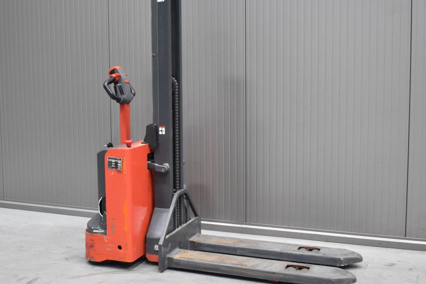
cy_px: 127
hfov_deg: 40.3
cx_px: 184
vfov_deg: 27.5
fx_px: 580
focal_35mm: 49
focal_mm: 24
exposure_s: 1/50
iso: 1600
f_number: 4
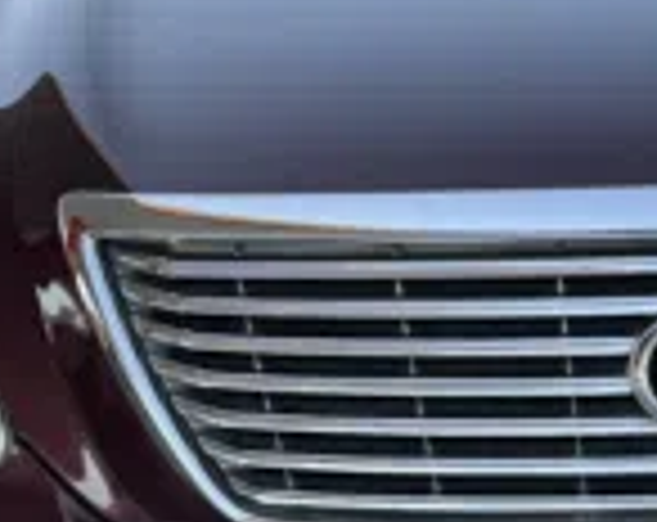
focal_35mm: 103
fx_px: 1997
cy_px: 324
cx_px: 752
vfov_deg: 14.9
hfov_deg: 17.9
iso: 80
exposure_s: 1/1560
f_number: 1.78
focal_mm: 6.76
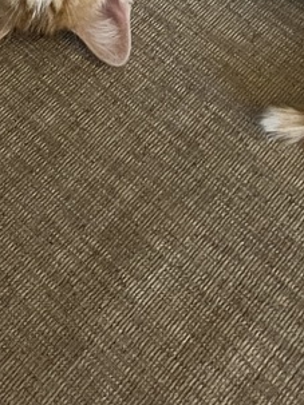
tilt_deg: -51.1
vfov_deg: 22.7
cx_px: 130
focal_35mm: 79
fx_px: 926
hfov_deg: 18.6
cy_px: -83
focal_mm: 5.1
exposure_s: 1/37
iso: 640
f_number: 1.6
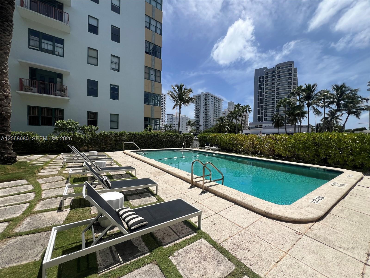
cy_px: 139
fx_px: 139
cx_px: 185
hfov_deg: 106.2
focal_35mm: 13
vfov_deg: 89.9
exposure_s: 1/2538
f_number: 1.8
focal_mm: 1.57
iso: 32
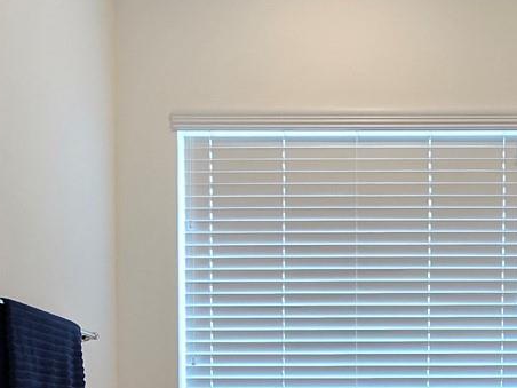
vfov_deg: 26.4
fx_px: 687
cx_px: 467
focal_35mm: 46
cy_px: 515
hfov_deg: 38.4
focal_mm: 2.2
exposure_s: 1/60
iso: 100
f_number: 2.2
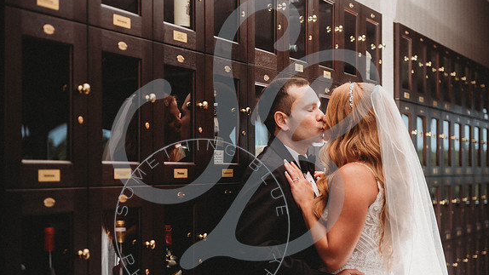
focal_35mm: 70
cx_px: 244
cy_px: 155
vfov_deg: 17.2
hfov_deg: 30.2
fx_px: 908
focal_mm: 66
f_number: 2.8
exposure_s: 1/200
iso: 100
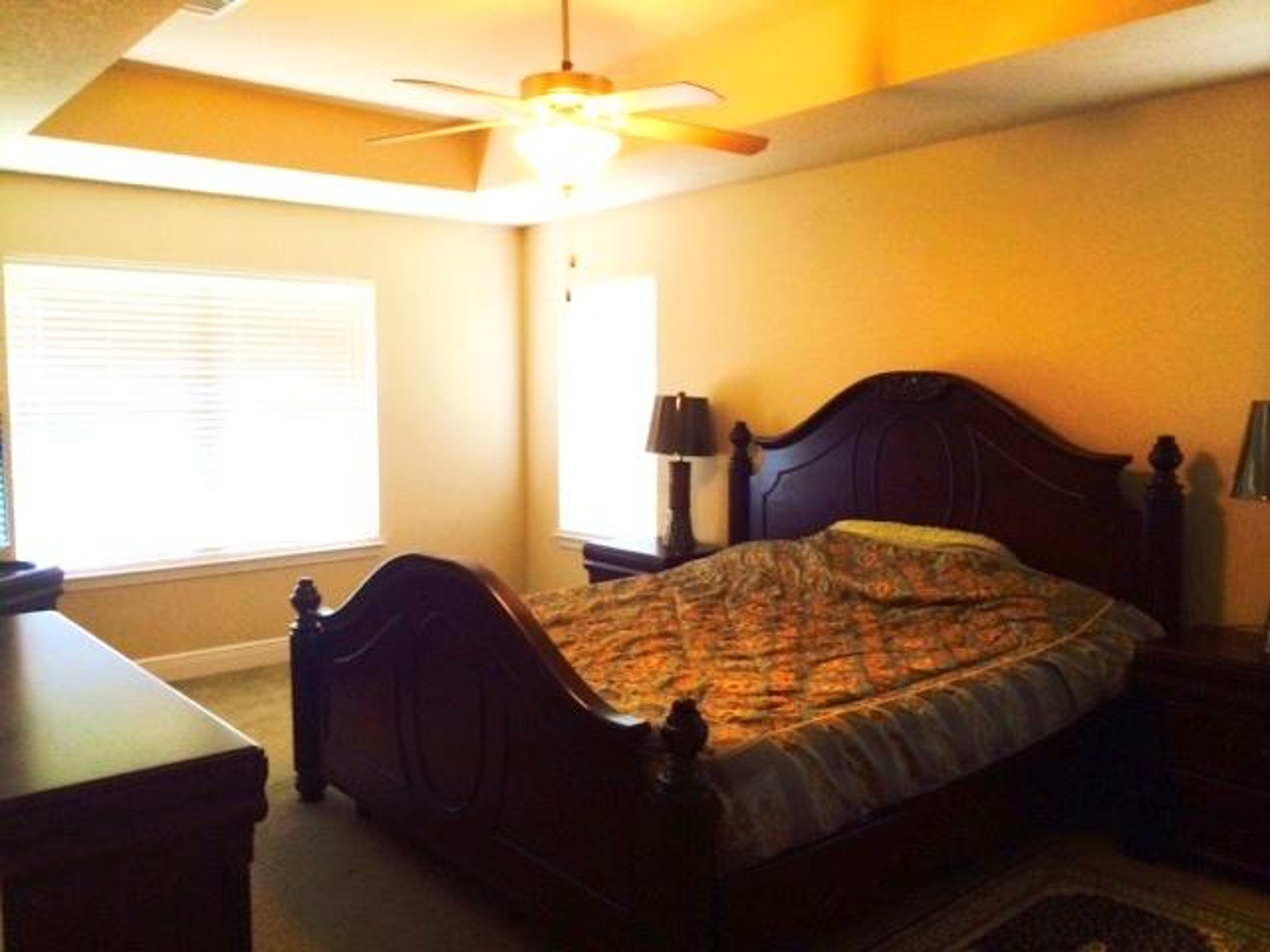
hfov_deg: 60.0
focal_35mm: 30
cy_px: 476
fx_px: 1101
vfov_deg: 46.8
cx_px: 635
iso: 160
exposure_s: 1/30
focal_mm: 4.12
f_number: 2.2
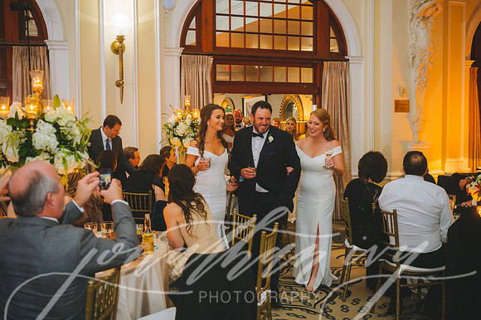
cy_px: 160
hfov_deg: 44.5
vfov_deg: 30.5
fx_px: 588
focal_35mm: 44
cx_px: 240
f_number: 2.8
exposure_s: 1/100
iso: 2000
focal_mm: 44
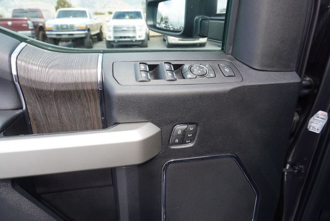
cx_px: 165
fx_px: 220
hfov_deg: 73.7
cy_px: 110
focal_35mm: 24
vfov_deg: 53.2
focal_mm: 16
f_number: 5
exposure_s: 1/100
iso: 100
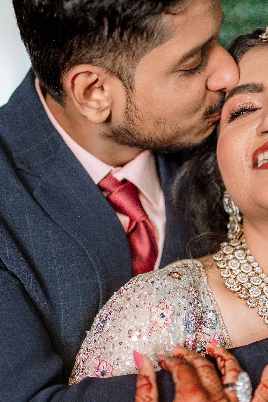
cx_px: 202
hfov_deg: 18.8
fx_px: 804
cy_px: 248
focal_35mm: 72
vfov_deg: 28.0
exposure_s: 1/400
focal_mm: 35
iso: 640
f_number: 1.4
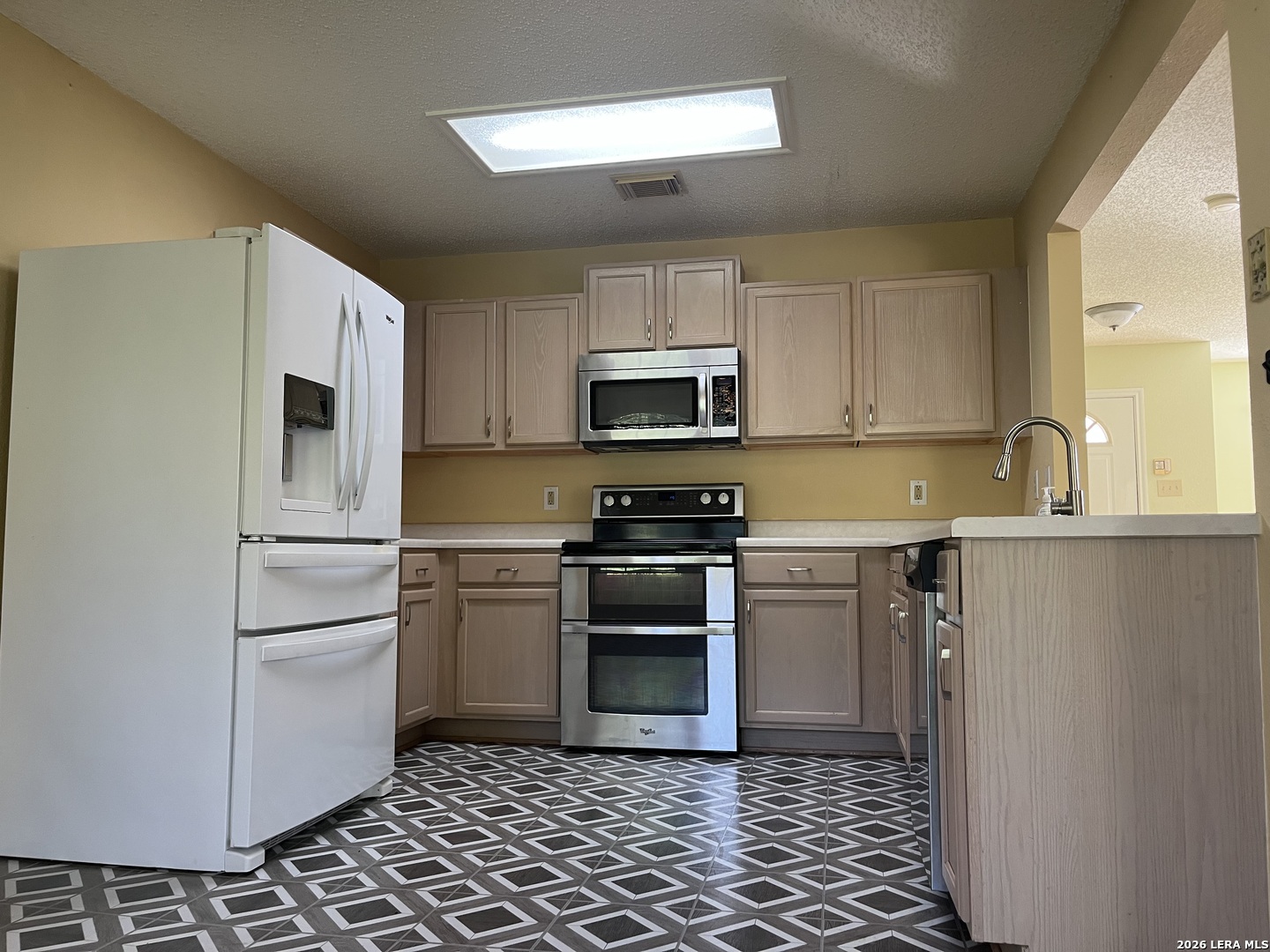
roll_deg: +0.3
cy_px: 476
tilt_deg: +4.4
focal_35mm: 26
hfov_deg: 67.3
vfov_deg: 53.1
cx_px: 635
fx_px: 954
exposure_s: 1/60
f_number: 1.6
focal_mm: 5.1
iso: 80
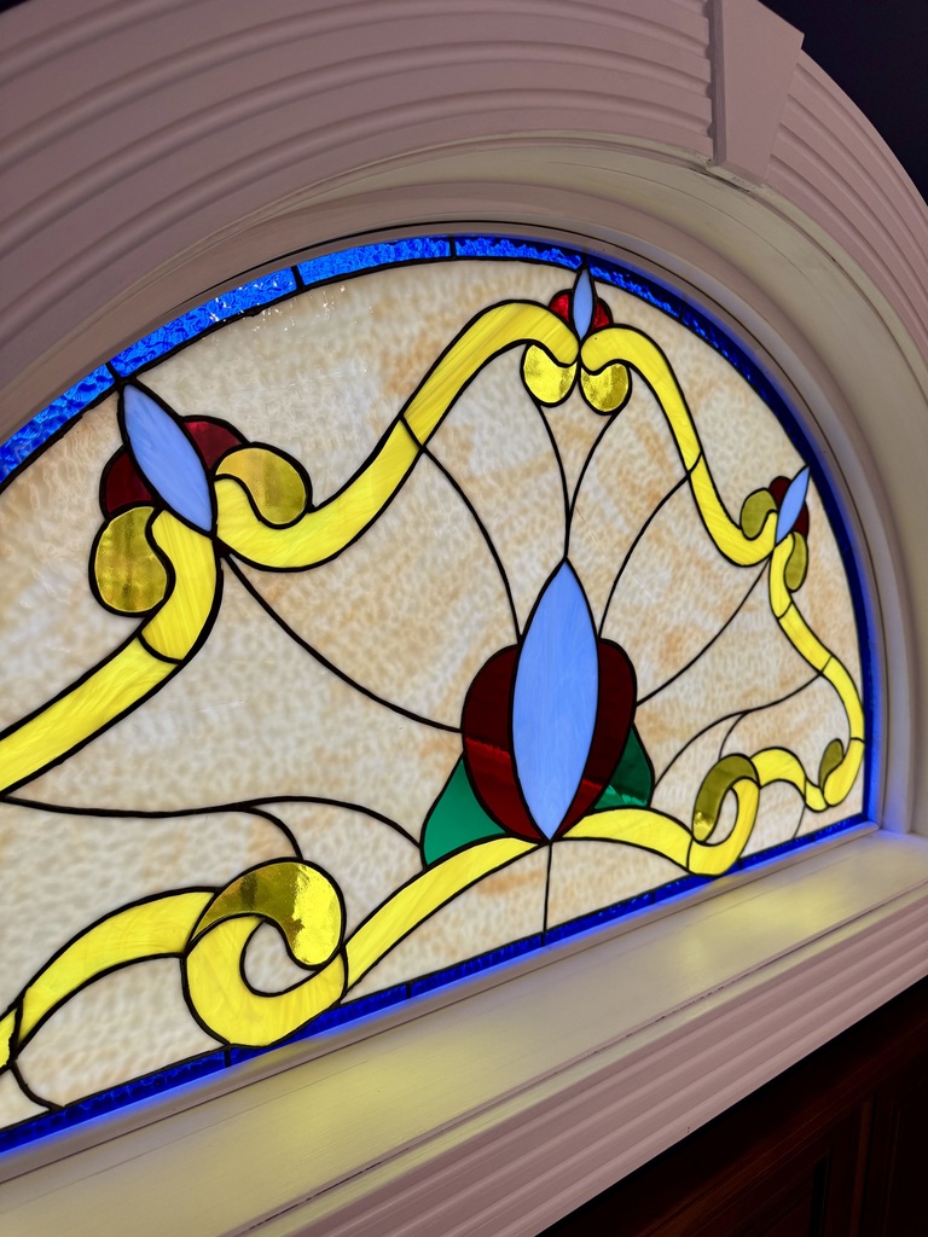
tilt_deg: -7.4
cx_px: 464
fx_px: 858
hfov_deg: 56.8
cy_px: 618
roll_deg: -2.2
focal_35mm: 24
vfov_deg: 71.6
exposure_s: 1/60
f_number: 1.78
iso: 160
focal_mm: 6.76
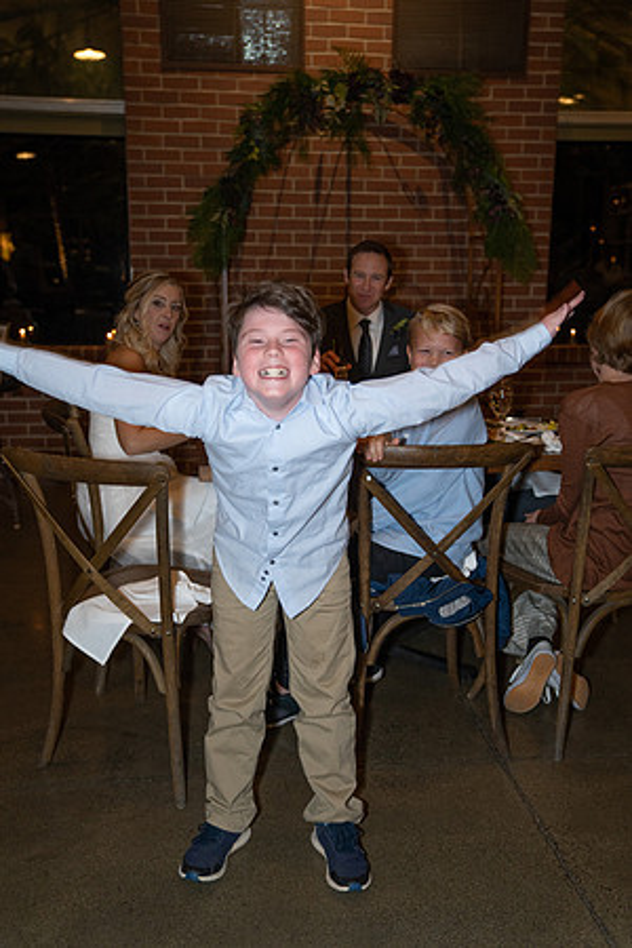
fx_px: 948
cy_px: 474
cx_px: 316
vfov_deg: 53.1
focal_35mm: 36
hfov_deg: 36.9
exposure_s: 1/125
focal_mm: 36
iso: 2000
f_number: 2.8
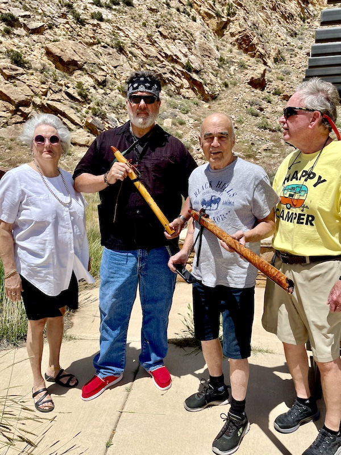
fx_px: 328
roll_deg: +0.4
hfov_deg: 54.9
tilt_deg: -10.0
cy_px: 228
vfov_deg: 69.4
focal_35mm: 25
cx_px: 170
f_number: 1.6
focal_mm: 5.1
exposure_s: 1/3663
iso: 32
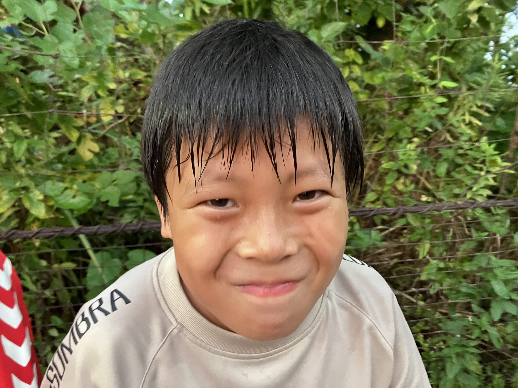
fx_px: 419
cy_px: 194
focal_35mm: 28
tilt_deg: -13.2
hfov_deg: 63.4
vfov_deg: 49.7
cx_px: 259
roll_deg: +3.4
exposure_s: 1/60
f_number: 1.8
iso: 320
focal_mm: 3.99
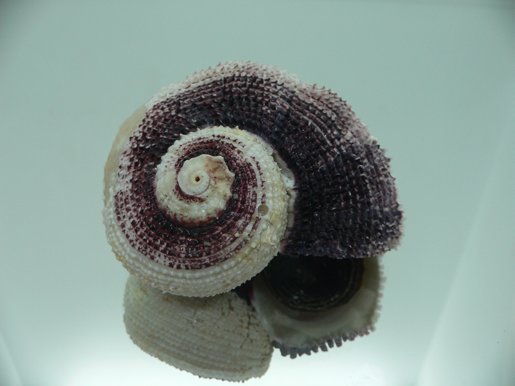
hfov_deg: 52.6
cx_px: 258
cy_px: 193
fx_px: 521
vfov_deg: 40.7
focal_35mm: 35
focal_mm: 4.6
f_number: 2.8
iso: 80
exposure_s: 1/60
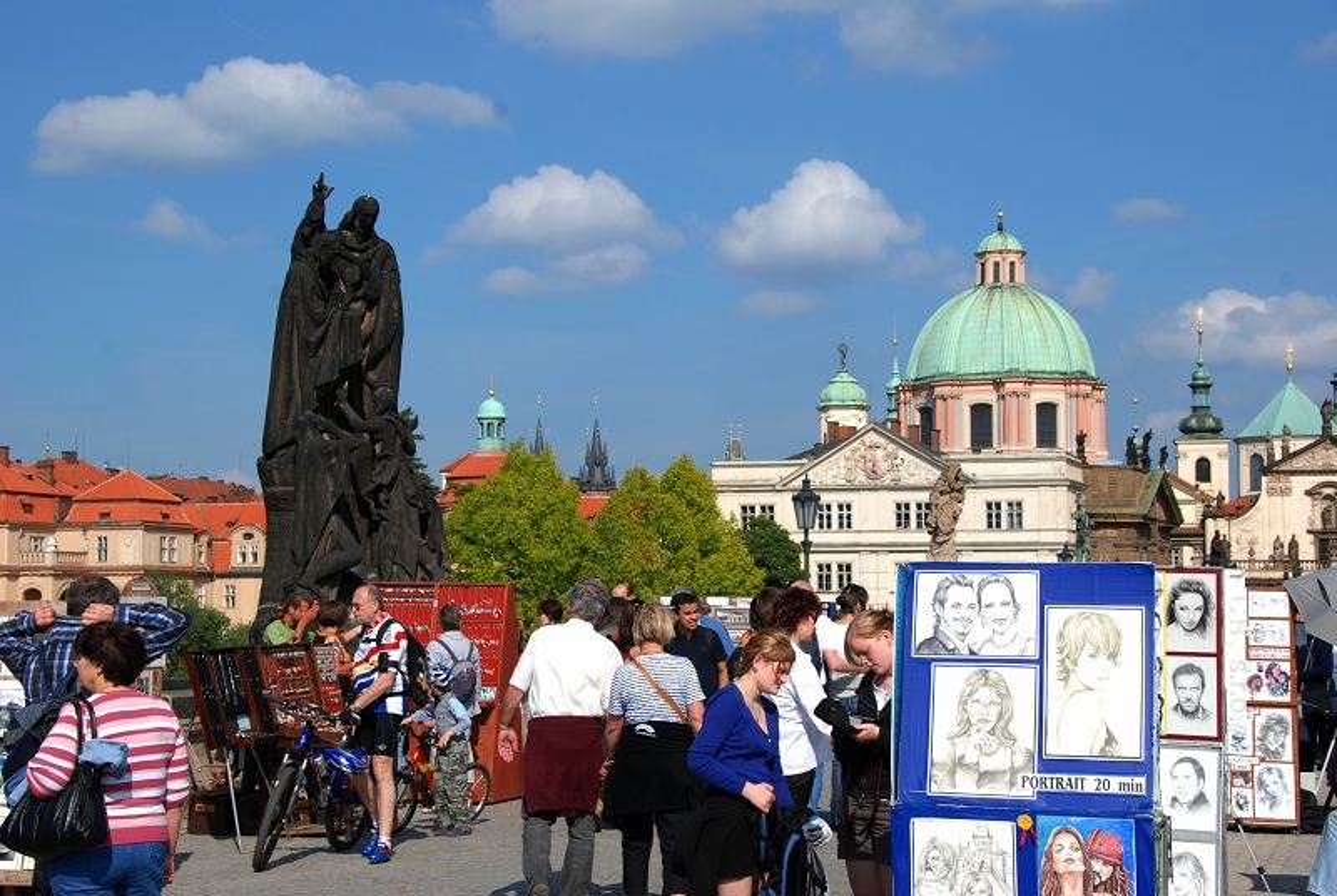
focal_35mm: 63
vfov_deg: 21.6
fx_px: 2343
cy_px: 448
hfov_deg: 31.8
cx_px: 668
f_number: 11
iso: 100
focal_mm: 42
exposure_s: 1/160
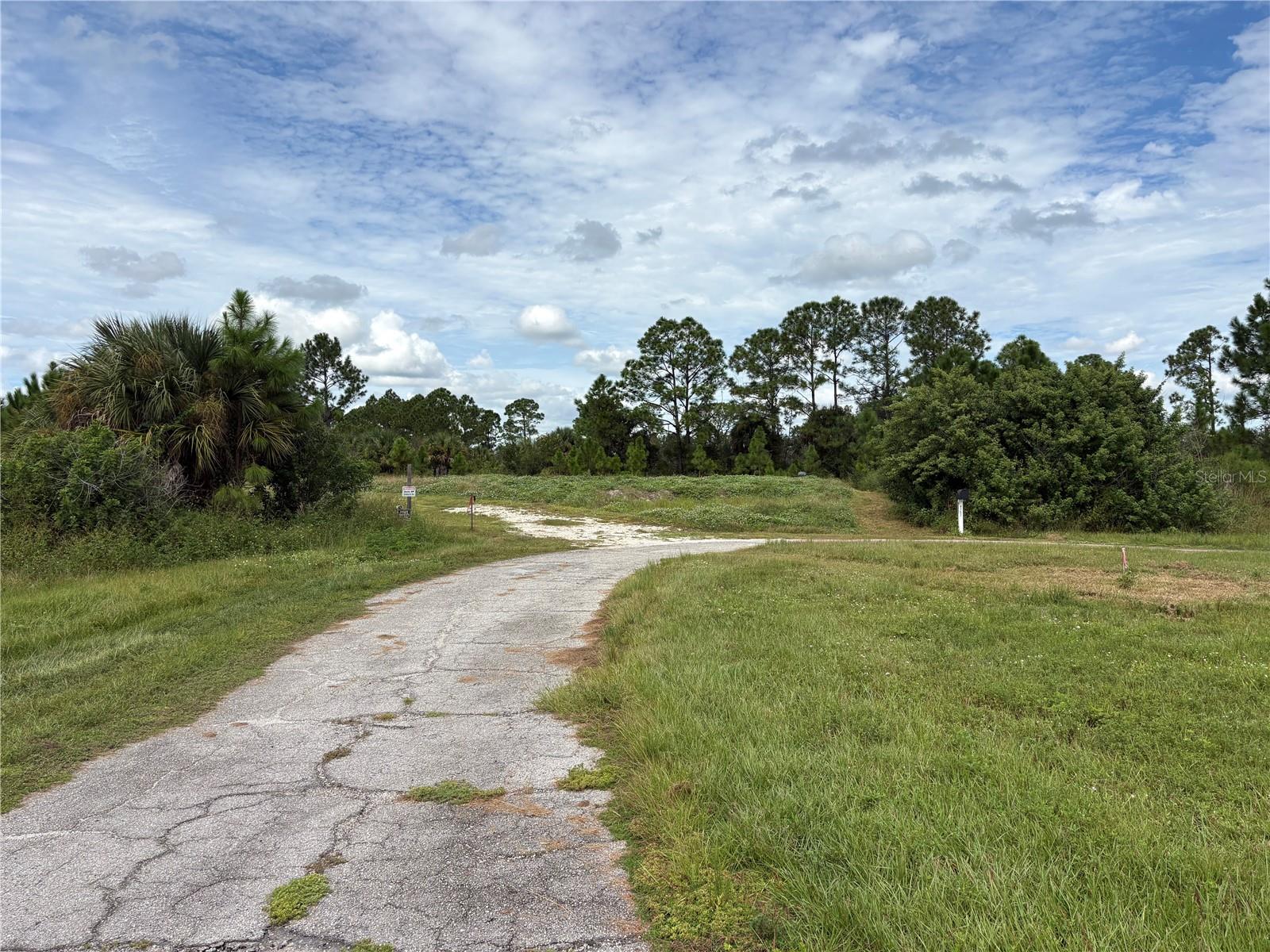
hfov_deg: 67.3
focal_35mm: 26
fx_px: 954
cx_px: 635
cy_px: 476
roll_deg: +0.0
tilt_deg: -0.2
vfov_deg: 53.1
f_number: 1.6
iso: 50
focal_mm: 5.96
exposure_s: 1/4608
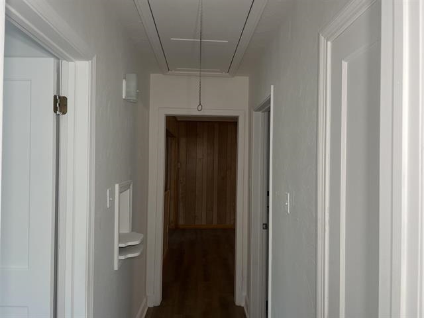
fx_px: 318
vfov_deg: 53.1
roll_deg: -0.7
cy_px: 159
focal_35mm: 26
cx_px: 212
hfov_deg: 67.3
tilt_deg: -1.0
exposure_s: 1/60
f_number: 1.5
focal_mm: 5.7
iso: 160
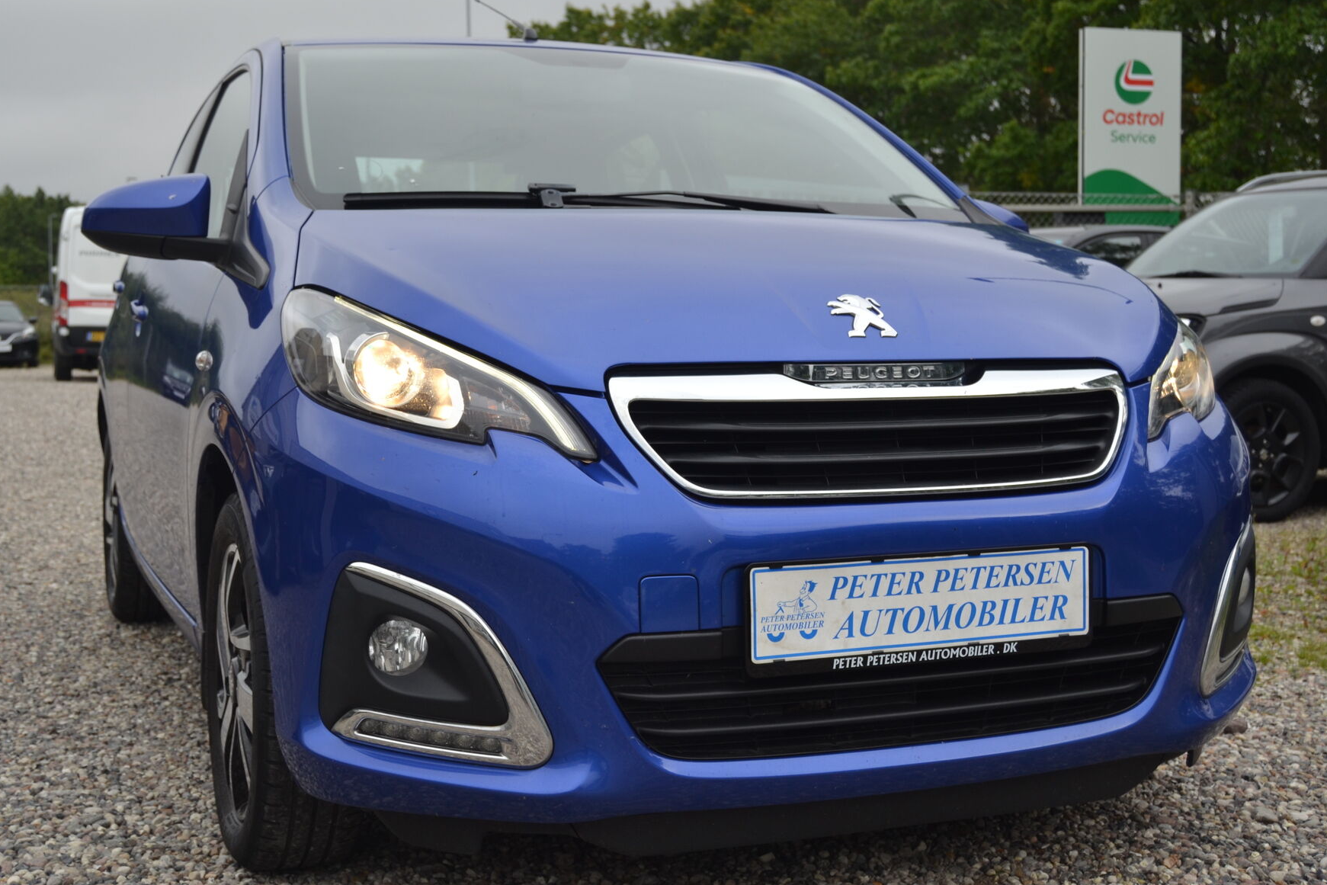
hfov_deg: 45.4
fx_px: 1585
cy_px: 428
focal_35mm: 43
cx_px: 629
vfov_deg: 31.2
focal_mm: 26
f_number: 5.6
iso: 100
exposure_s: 1/125
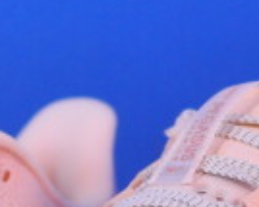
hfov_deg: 4.6
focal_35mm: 419
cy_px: 131
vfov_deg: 3.7
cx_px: 56
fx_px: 3209
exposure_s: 1/320
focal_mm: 50
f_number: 2.8
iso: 250
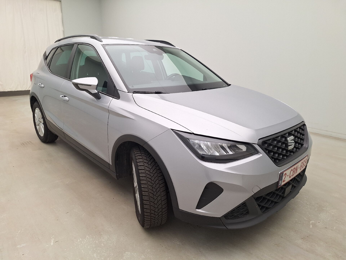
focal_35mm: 23
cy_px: 130
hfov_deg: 73.9
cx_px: 173
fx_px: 230
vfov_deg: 58.9
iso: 40
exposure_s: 1/106
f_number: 1.8
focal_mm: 5.54
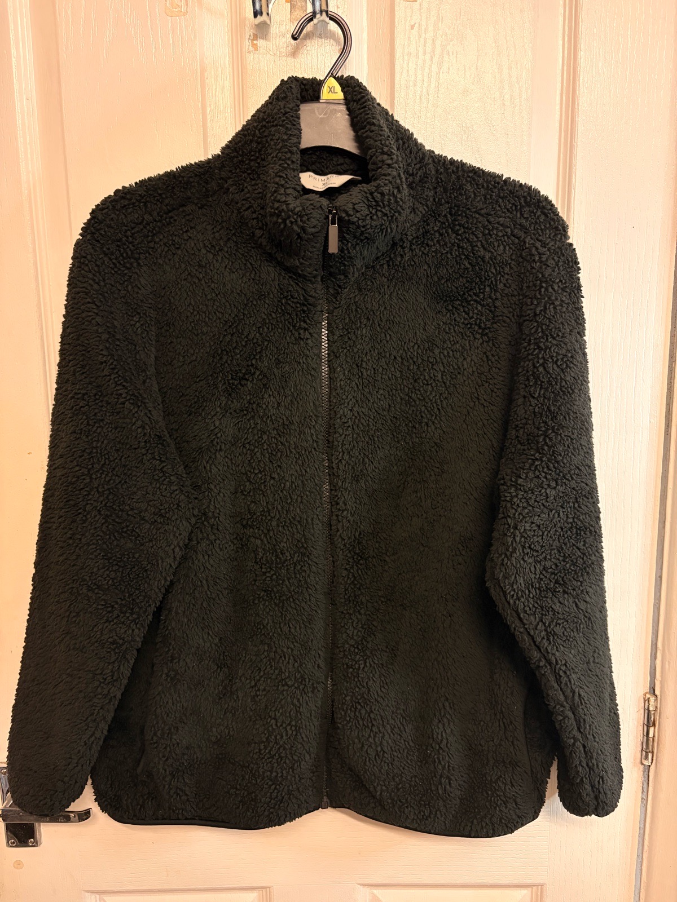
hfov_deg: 53.1
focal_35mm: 26
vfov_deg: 67.3
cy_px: 451
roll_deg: +0.4
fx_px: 678
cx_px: 338
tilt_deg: -8.9
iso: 400
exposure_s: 1/50
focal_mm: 5.96
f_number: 1.6
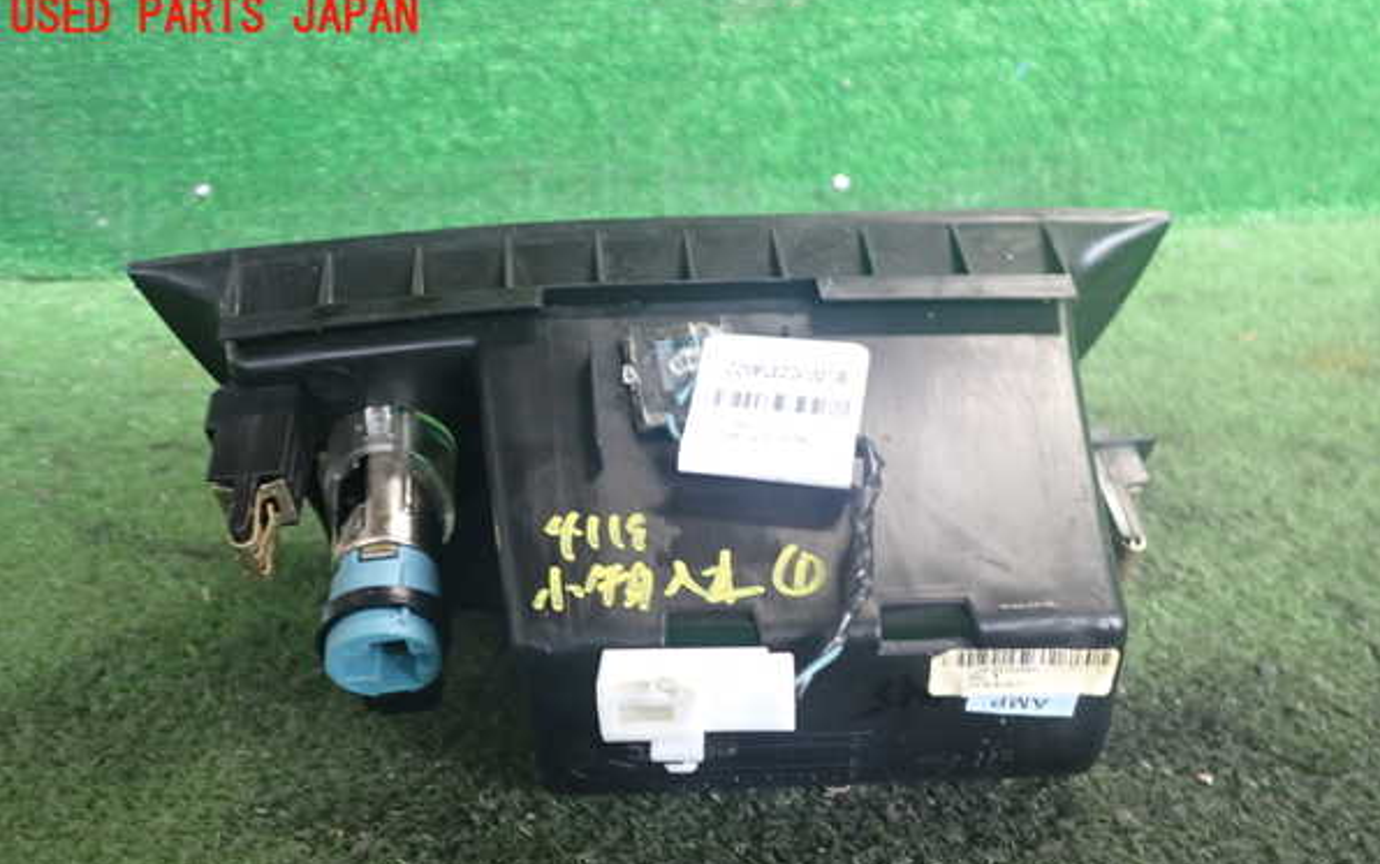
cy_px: 510
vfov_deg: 39.3
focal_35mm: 32
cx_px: 692
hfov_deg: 59.6
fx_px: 1204
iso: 320
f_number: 2.3
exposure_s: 1/30
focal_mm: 5.4
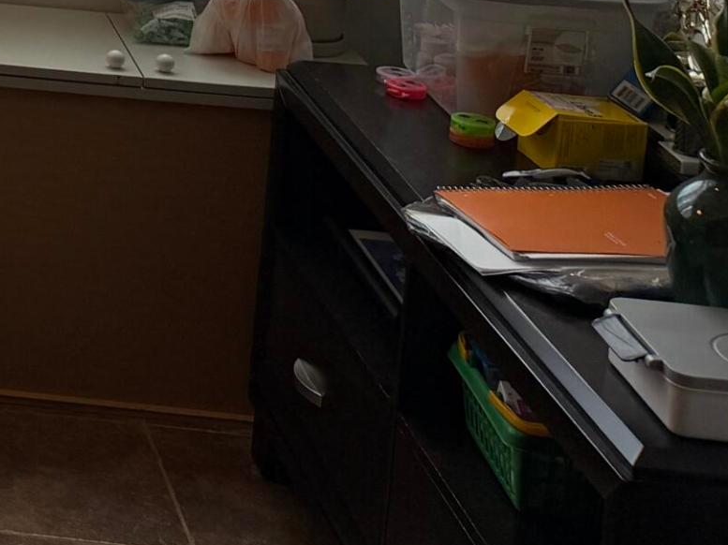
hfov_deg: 17.9
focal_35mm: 89
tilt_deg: -7.9
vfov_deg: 15.3
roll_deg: -0.5
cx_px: -555
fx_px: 1871
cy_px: -287
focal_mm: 6.76
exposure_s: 1/163
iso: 64
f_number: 1.78
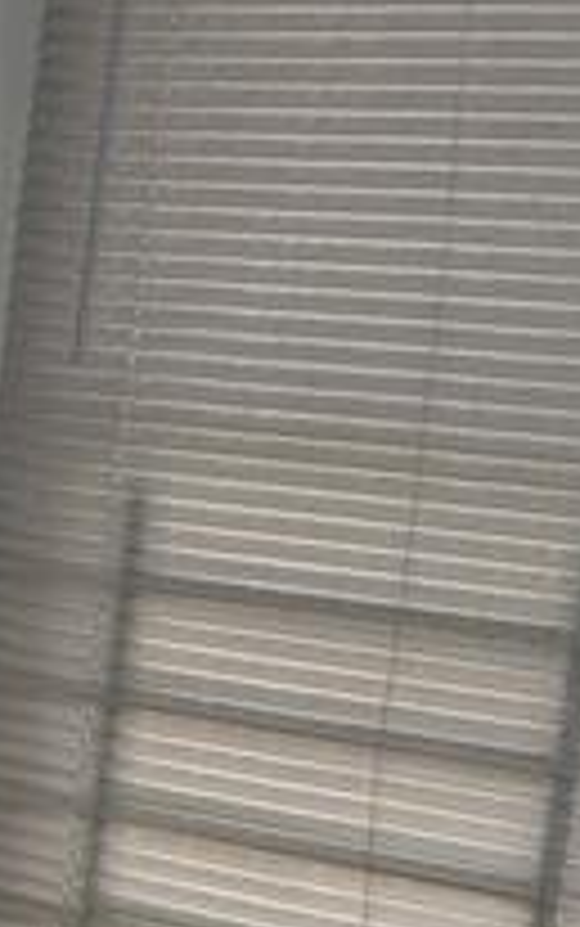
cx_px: -980
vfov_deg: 17.2
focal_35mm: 121
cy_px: 670
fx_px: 3056
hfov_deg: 9.3
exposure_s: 1/13.4
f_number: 1.7
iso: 125
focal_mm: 6.3
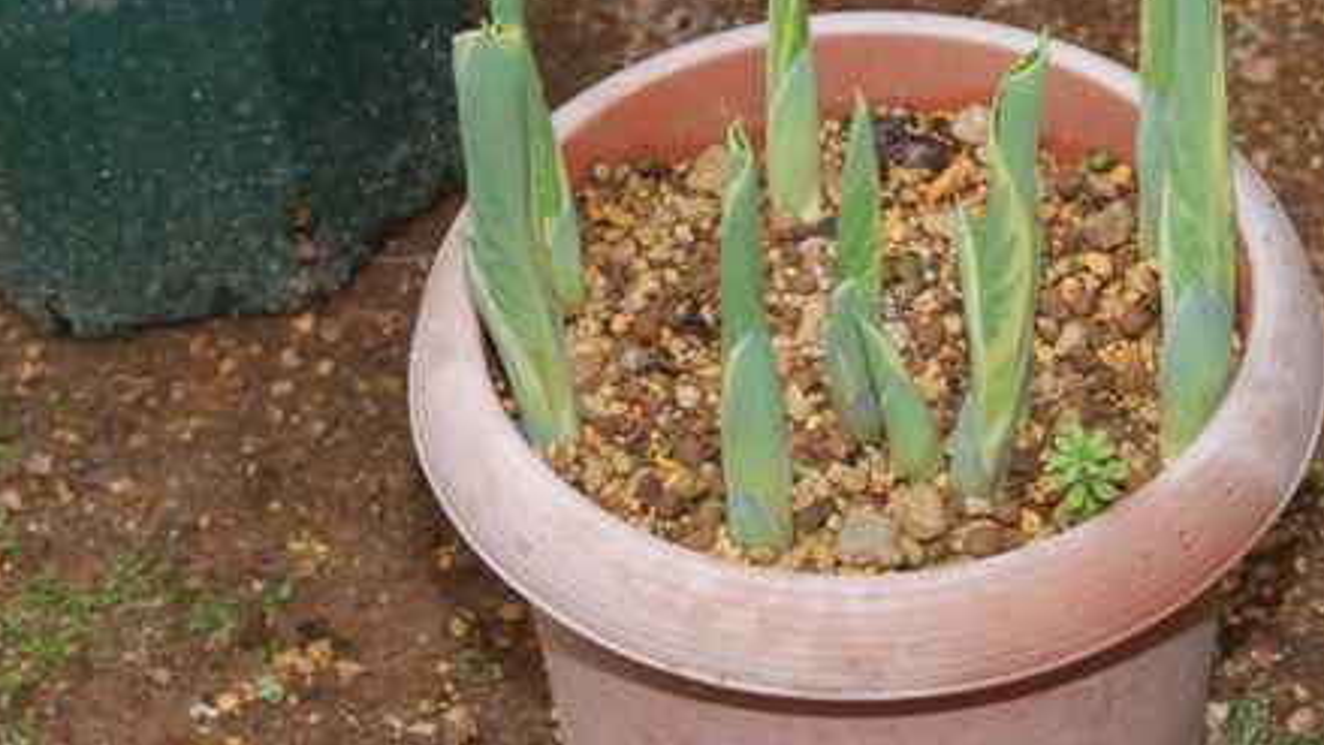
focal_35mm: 149
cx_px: 841
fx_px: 5231
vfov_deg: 8.1
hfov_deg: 14.4
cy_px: 398
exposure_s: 1/60
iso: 800
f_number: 7.1
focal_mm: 52
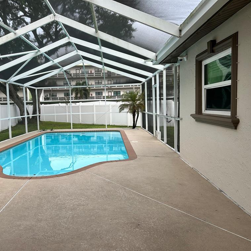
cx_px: 90
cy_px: 126
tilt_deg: -4.1
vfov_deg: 52.5
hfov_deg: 51.8
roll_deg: +1.8
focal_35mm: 31
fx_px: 254
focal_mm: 5.7
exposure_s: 1/208
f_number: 1.5
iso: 40
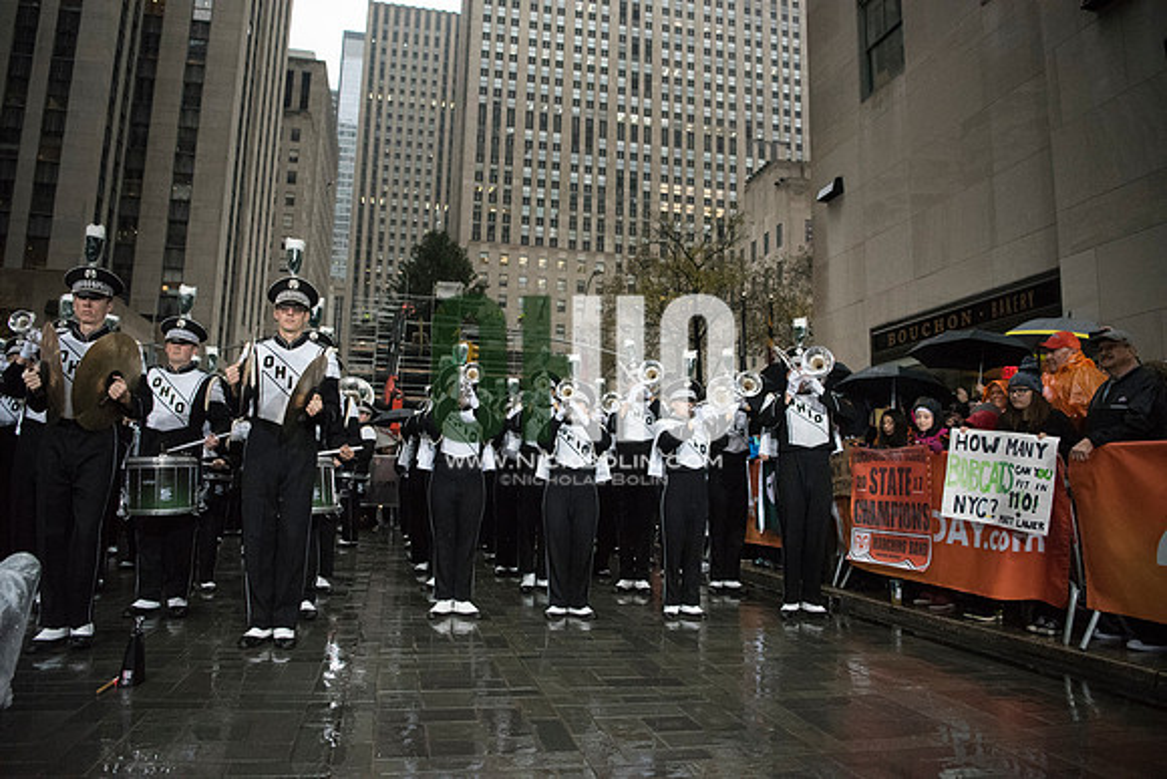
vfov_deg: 53.2
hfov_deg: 73.7
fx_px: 778
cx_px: 584
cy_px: 390
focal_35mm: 24
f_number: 2.8
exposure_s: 1/4000
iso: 10000
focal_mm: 24
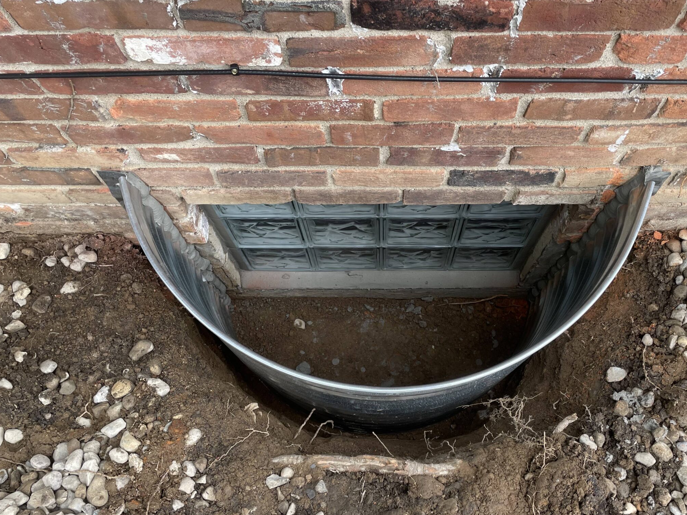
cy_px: 267
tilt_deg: -69.9
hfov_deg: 55.1
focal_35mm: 33
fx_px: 655
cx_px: 394
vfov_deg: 42.9
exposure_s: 1/152
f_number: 1.6
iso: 32
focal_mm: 4.2
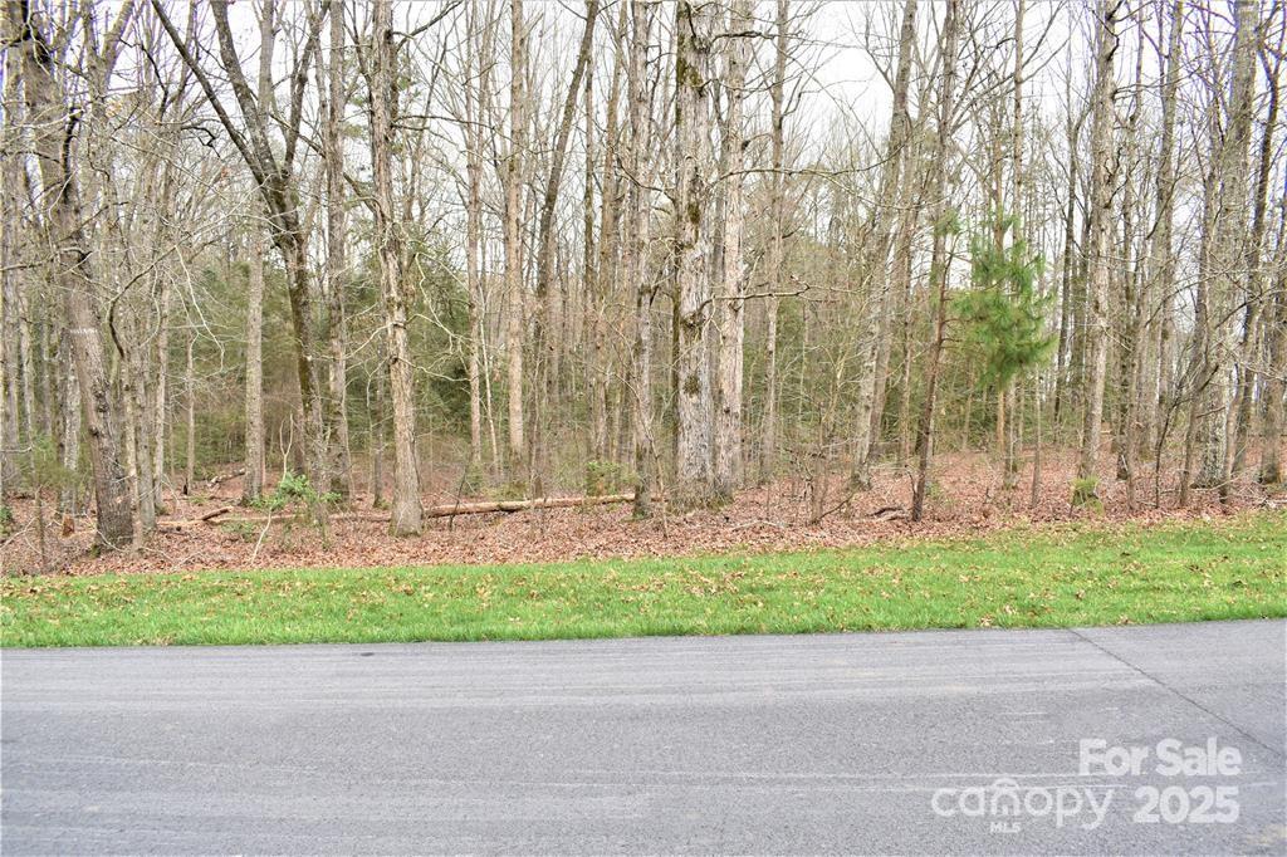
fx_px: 965
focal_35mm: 27
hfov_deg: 67.4
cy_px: 428
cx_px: 644
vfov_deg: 47.9
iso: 400
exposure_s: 1/160
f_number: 7.1
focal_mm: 18
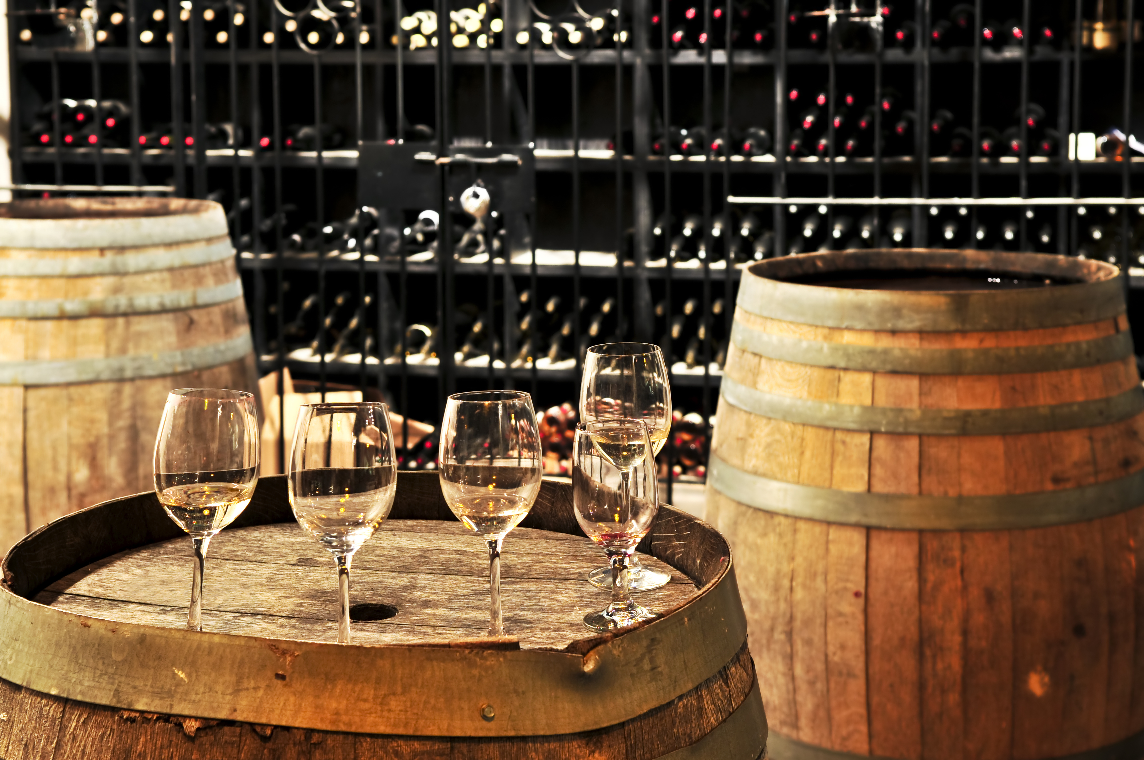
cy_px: 380
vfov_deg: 23.7
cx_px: 572
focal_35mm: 57
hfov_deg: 35.1
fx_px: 1809
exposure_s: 2
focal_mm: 38
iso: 200
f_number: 5.6
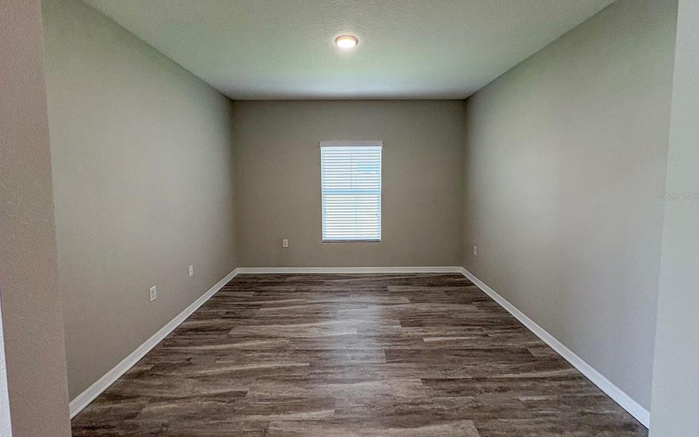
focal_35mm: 15
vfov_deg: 74.6
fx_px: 286
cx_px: 349
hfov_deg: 101.5
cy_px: 196
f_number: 2.2
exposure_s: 1/120
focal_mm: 2.22
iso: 250
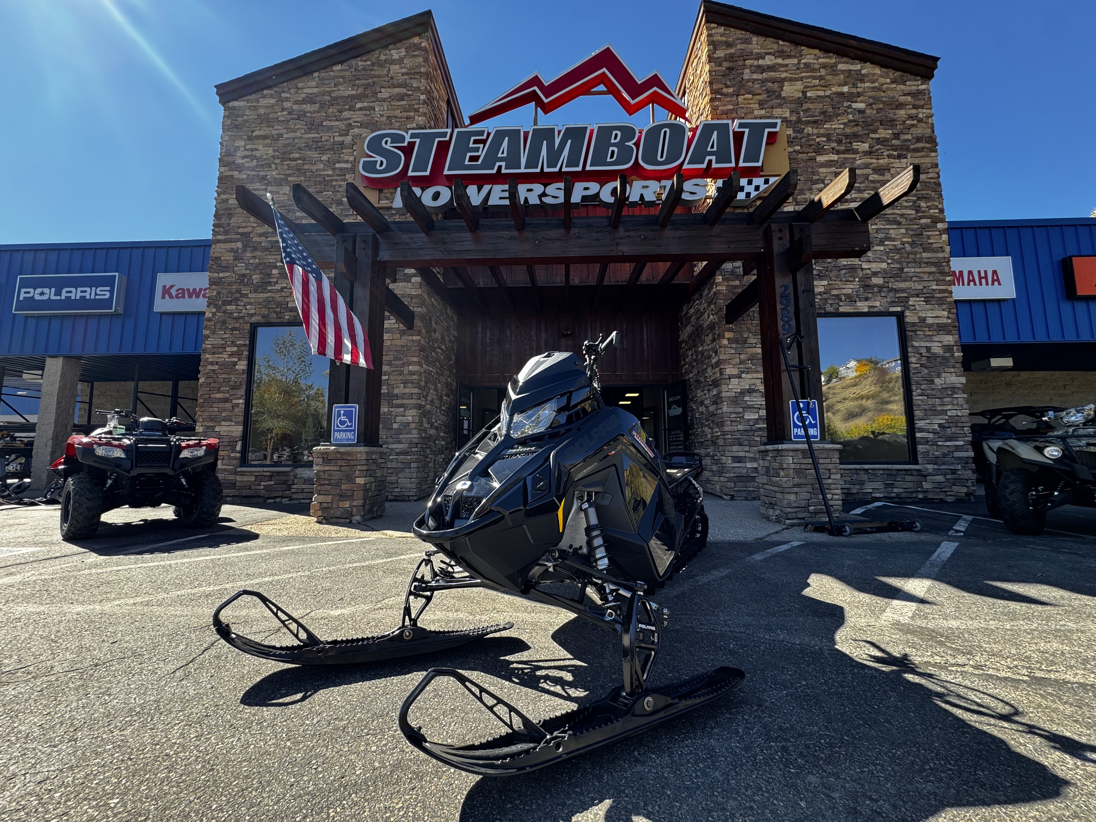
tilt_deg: +5.8
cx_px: 548
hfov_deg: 102.1
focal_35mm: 14
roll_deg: -0.4
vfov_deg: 85.7
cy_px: 411
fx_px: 443
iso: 40
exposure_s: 1/177
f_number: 2.2
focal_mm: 2.22
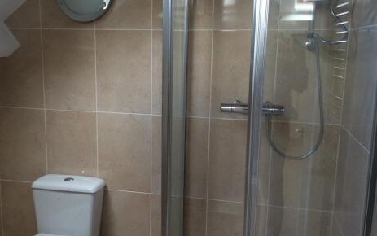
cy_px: 118
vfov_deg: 32.0
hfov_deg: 49.1
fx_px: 411
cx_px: 167
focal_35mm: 40
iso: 50
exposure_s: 1/30
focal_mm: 4.12
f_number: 2.2
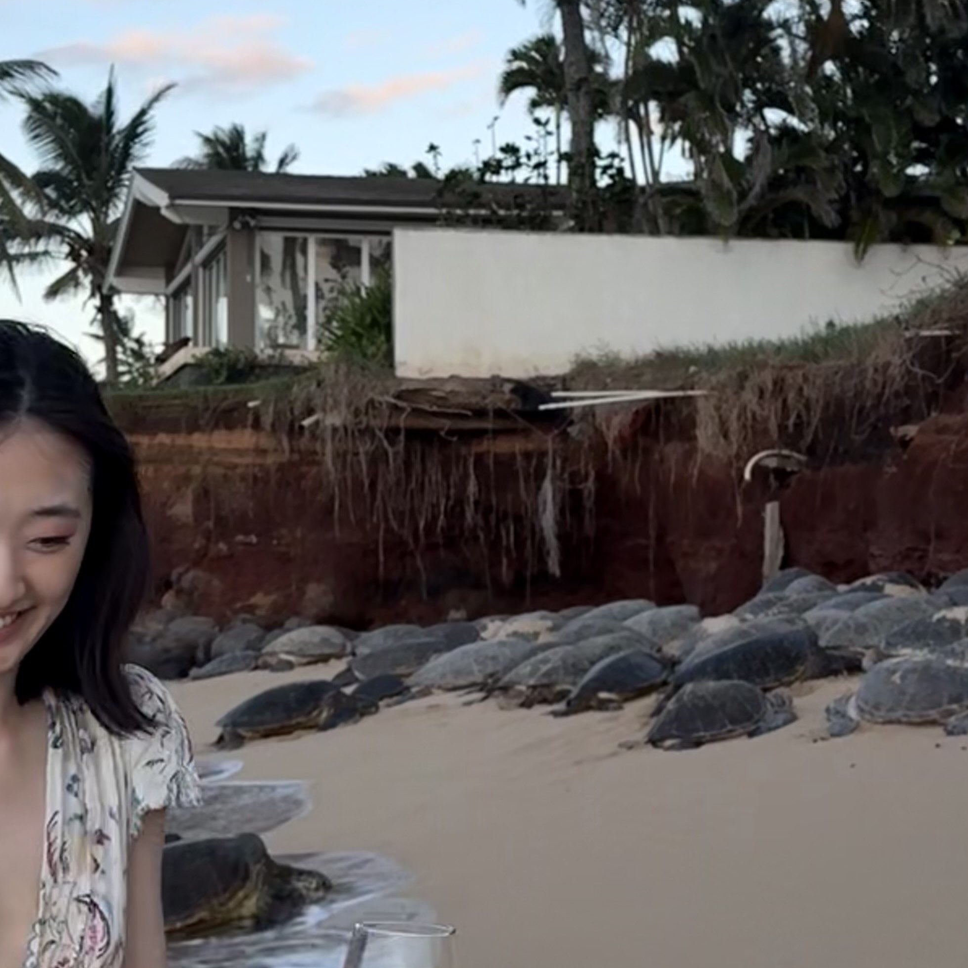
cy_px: 469
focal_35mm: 62
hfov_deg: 27.6
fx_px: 1962
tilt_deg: +2.4
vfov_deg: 27.7
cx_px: 363
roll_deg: -0.4
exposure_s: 1/649
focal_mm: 6.76
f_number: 1.78
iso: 80
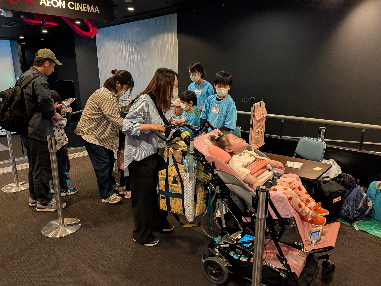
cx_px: 188
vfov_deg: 54.9
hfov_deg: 69.4
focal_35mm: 25
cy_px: 141
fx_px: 275
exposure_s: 1/120
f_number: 1.7
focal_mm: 4.53
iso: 1327
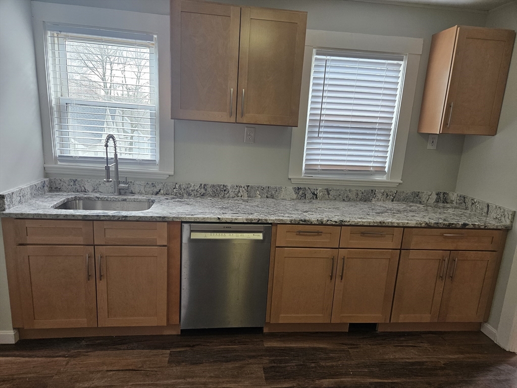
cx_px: 258
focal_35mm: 23
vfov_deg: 58.9
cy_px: 194
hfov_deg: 73.9
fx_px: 344
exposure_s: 1/120
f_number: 1.8
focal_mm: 5.4
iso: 320
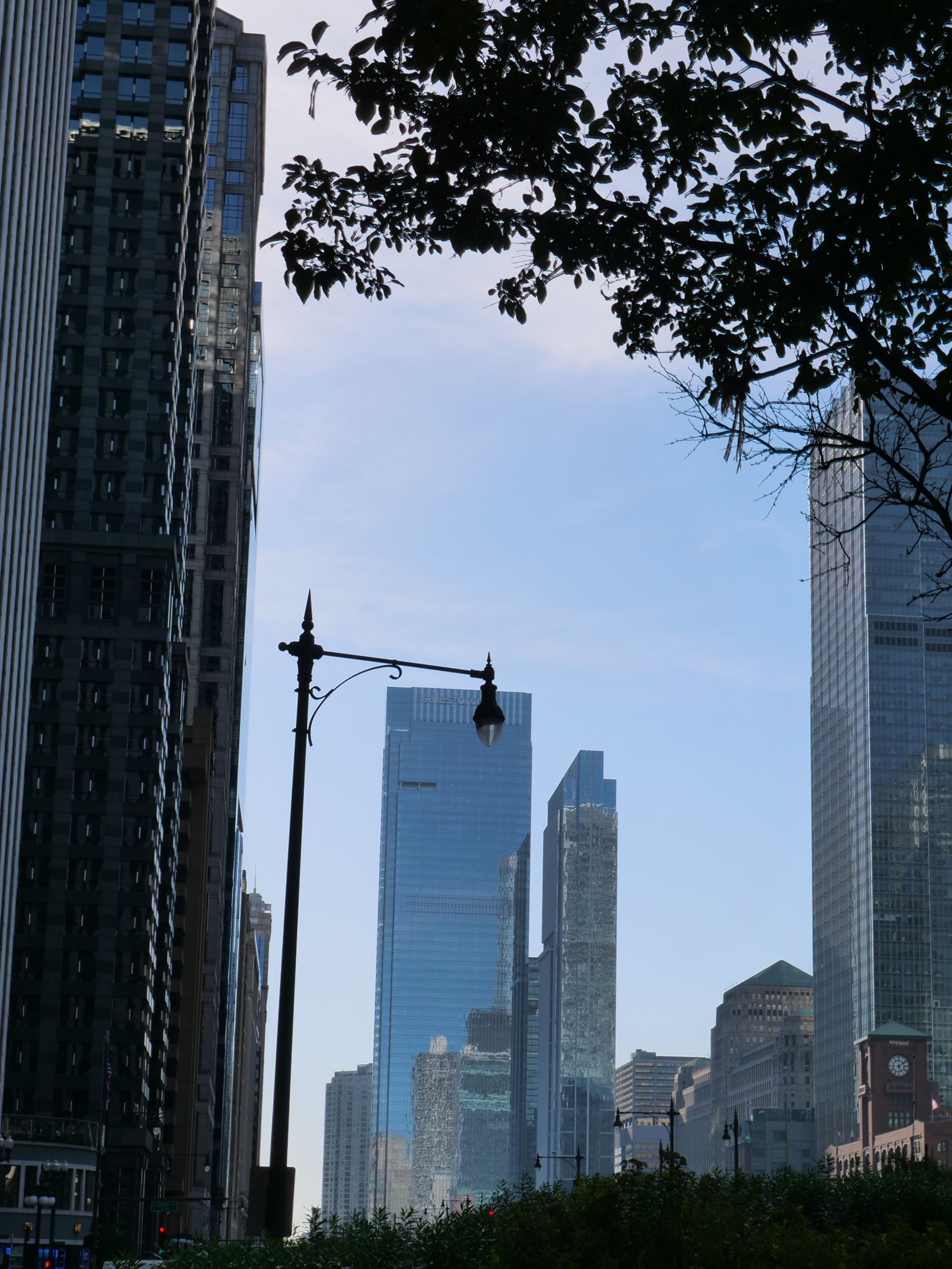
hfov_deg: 25.7
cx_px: 511
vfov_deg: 33.6
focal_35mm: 57
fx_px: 2090
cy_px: 795
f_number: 8
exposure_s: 1/800
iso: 200
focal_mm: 20
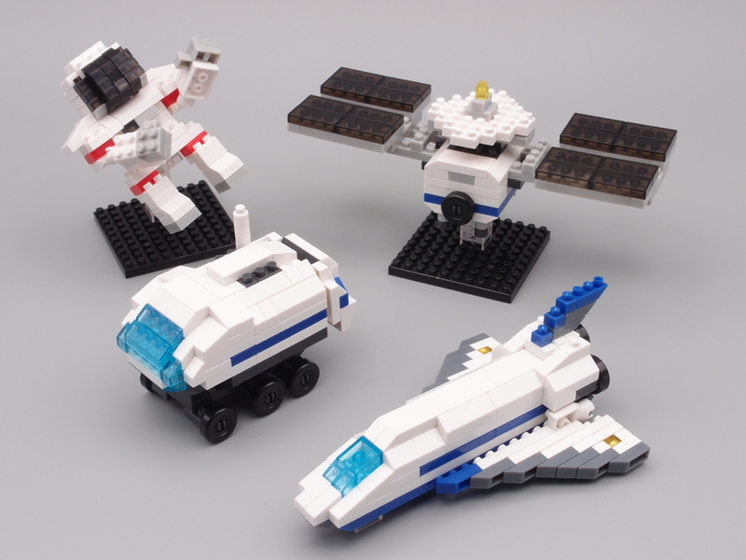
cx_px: 373
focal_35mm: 55
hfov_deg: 34.9
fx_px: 1185
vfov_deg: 26.6
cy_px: 280
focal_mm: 11.84
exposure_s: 1/20
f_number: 8
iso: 100
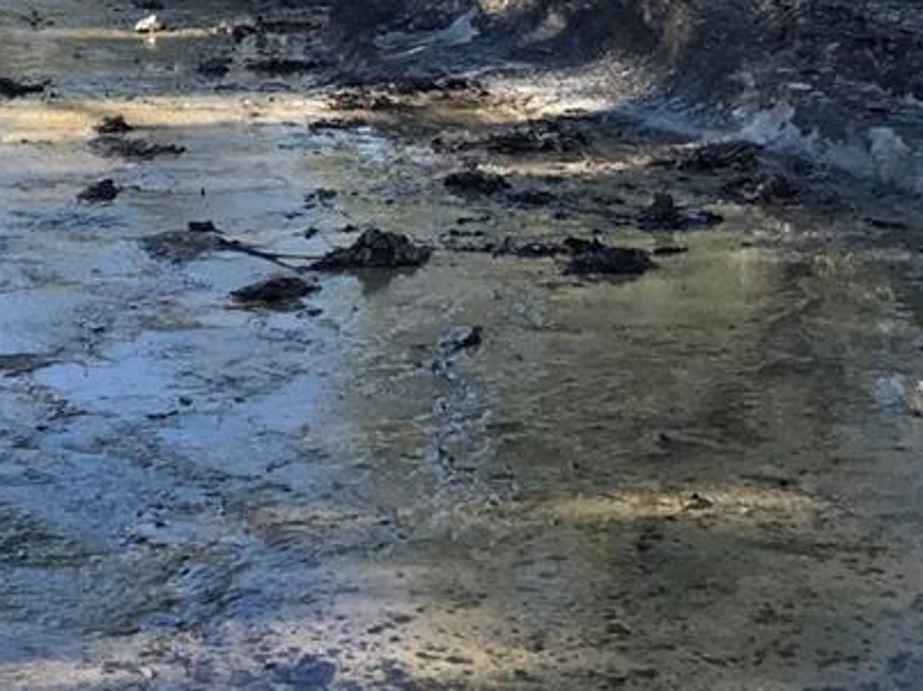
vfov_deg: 13.0
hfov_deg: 18.0
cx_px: 28
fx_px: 2851
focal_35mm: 107
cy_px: -393
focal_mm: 3.99
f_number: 1.8
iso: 20
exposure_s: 1/302
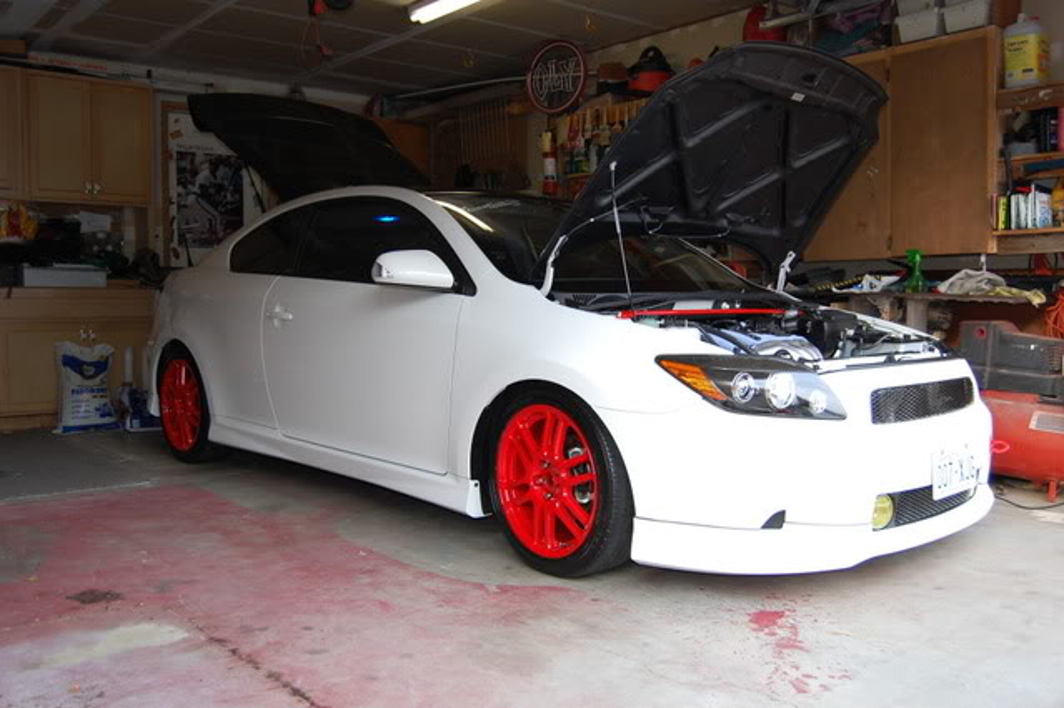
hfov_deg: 57.3
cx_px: 532
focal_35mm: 33
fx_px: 975
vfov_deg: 39.9
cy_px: 354
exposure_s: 1/100
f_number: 3.8
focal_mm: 22
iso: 400
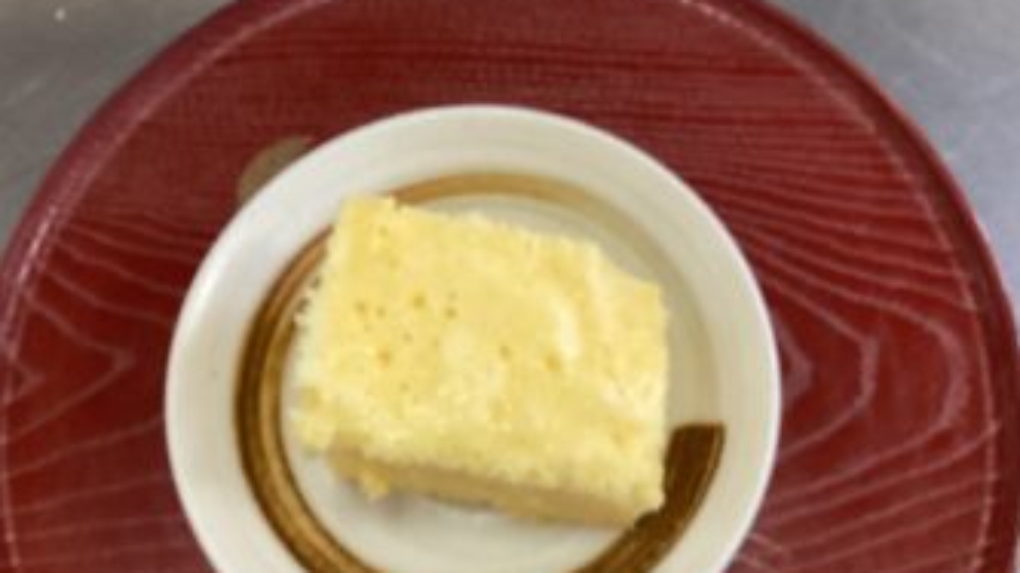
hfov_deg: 52.8
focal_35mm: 38
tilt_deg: -75.1
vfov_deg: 31.0
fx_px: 1027
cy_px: 360
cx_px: 522
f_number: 2.4
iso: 250
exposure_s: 1/60
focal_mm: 3.3
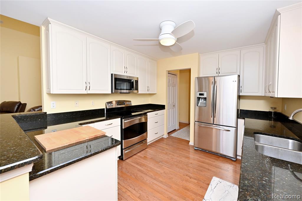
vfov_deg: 81.2
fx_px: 117
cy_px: 100
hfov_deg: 104.3
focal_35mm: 14
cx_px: 151
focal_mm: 14
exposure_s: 1/60
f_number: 11
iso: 800
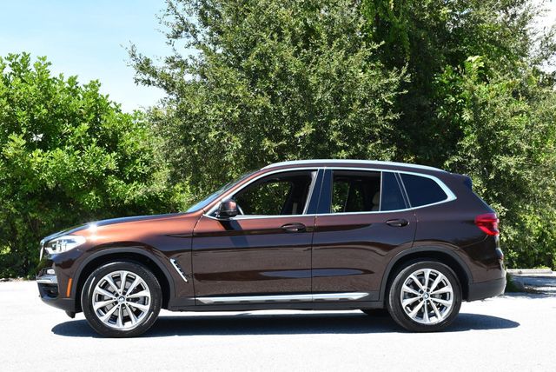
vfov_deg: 24.2
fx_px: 866
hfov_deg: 35.6
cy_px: 186
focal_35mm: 56
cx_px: 278
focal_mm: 28
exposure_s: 1/250
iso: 200
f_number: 7.1
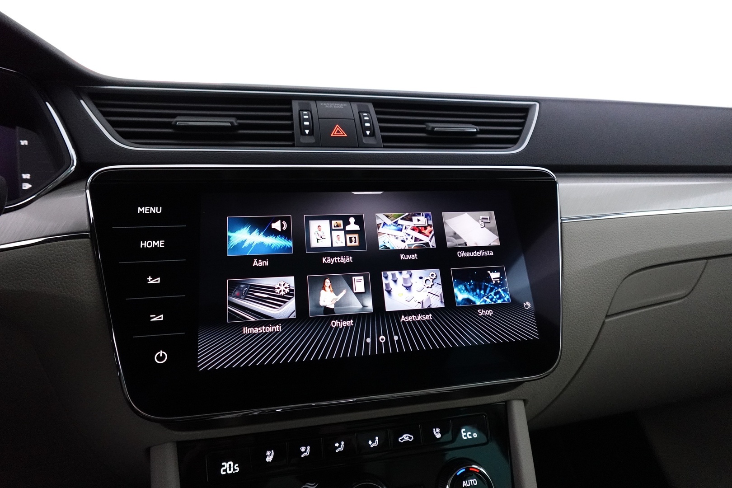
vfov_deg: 61.9
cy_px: 244
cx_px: 366
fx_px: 407
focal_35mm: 20
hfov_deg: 84.0
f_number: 2
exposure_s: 1/80
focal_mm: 7.6
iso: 2000
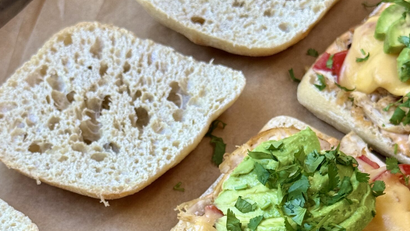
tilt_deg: -52.8
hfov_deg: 23.4
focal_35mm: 91
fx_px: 989
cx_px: 212
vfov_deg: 13.0
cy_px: 278
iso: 80
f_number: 1.78
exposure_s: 1/121
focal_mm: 6.76
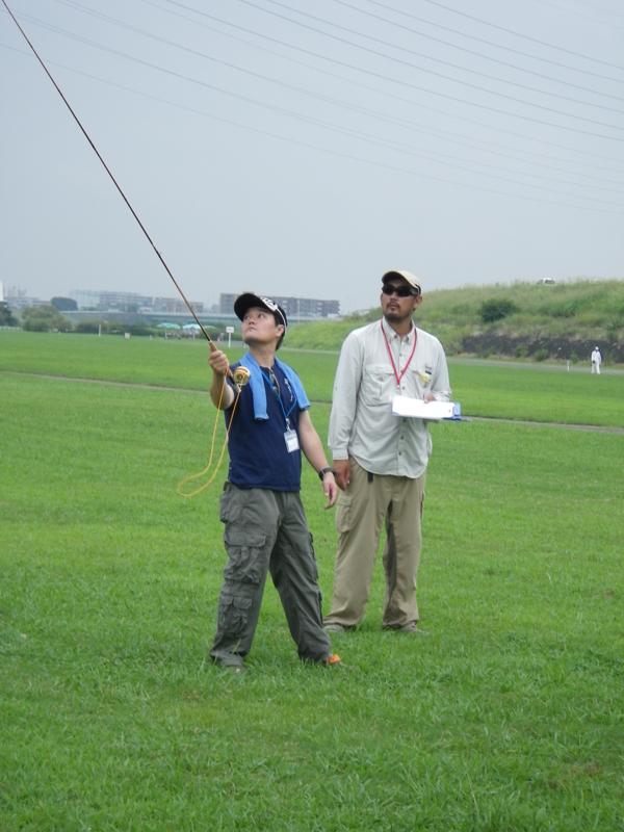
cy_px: 416
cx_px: 312
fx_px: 2764
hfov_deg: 12.9
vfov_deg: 17.1
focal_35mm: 115
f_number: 5.2
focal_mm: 20.6
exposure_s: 1/200
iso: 80
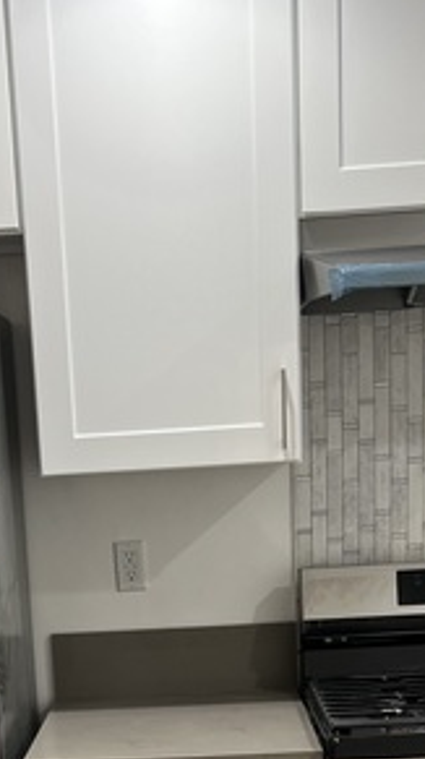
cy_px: 763
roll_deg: +3.1
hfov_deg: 18.4
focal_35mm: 65
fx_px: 1306
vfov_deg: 30.1
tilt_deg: -12.0
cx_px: 115
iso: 100
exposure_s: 1/120
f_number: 1.5
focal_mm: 5.7
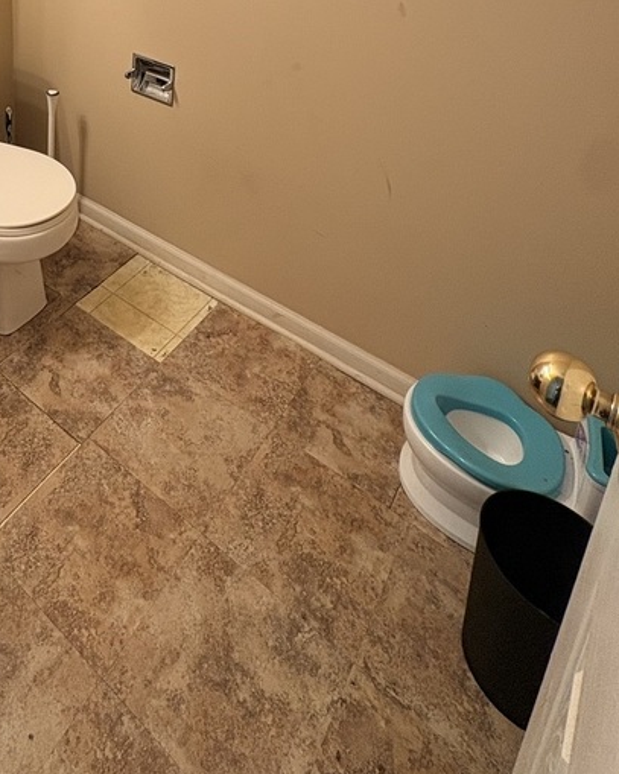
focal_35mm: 29
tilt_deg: -15.0
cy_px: -8
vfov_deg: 49.0
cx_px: 91
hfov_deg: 46.3
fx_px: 664
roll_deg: -1.8
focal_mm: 2.22
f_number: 2.2
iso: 125
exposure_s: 1/60
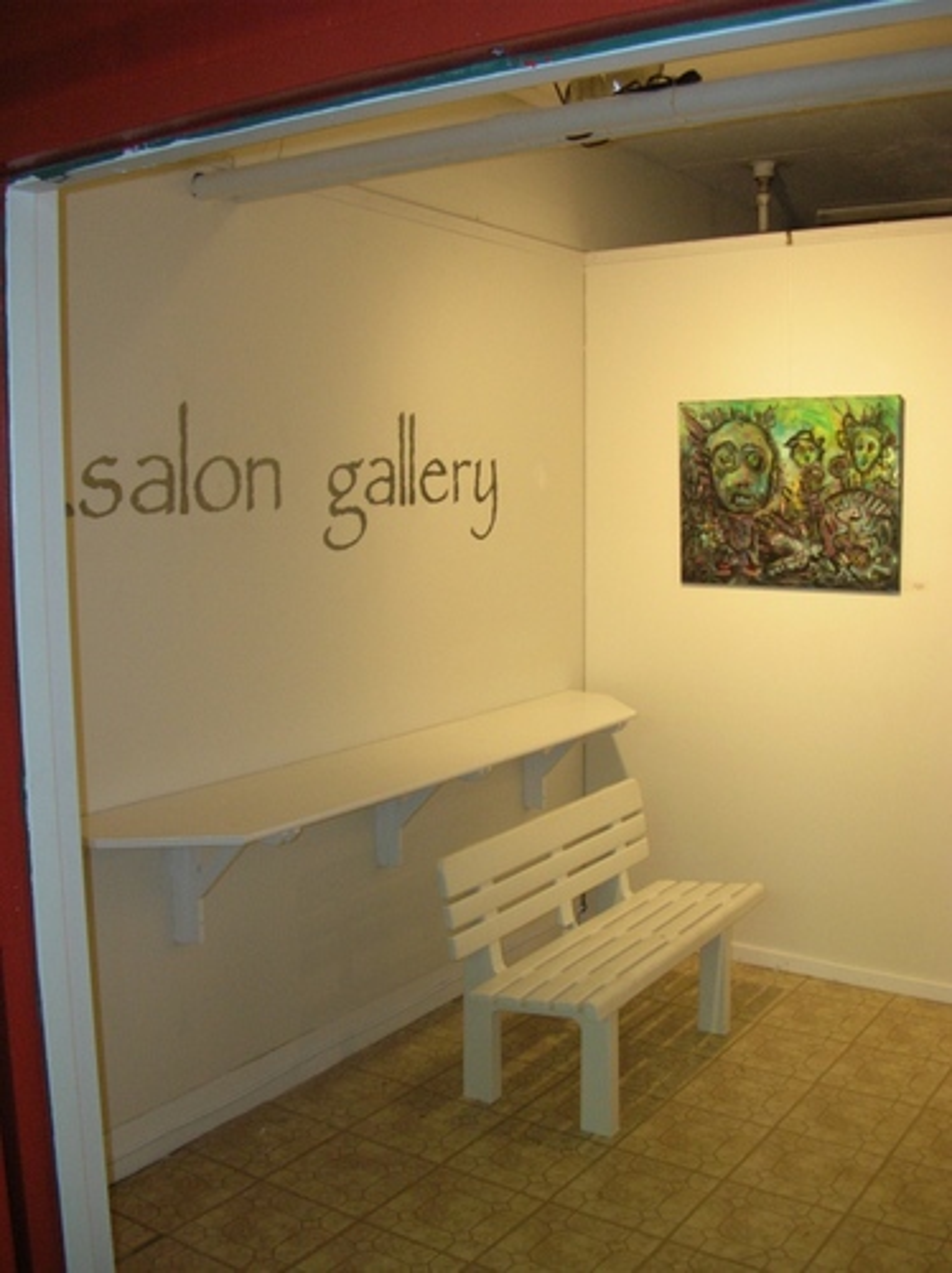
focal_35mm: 35
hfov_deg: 40.6
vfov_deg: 52.7
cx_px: 476
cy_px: 636
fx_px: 1286
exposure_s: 1/28.8
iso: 140
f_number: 2.8
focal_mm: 5.8
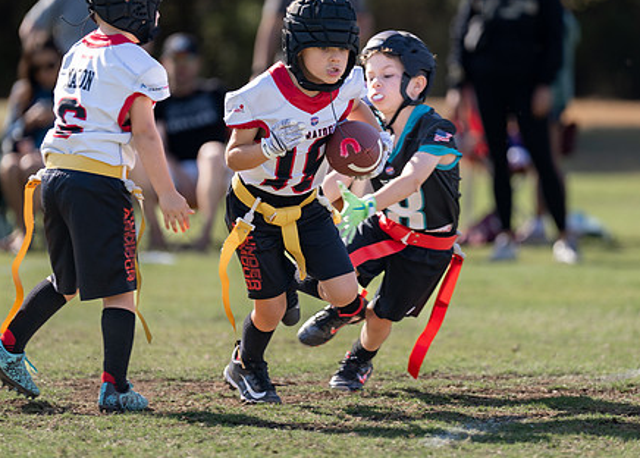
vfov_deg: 4.4
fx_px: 5947
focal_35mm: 327
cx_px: 334
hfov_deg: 6.2
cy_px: 177
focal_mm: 200
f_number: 2.8
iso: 100
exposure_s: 1/800
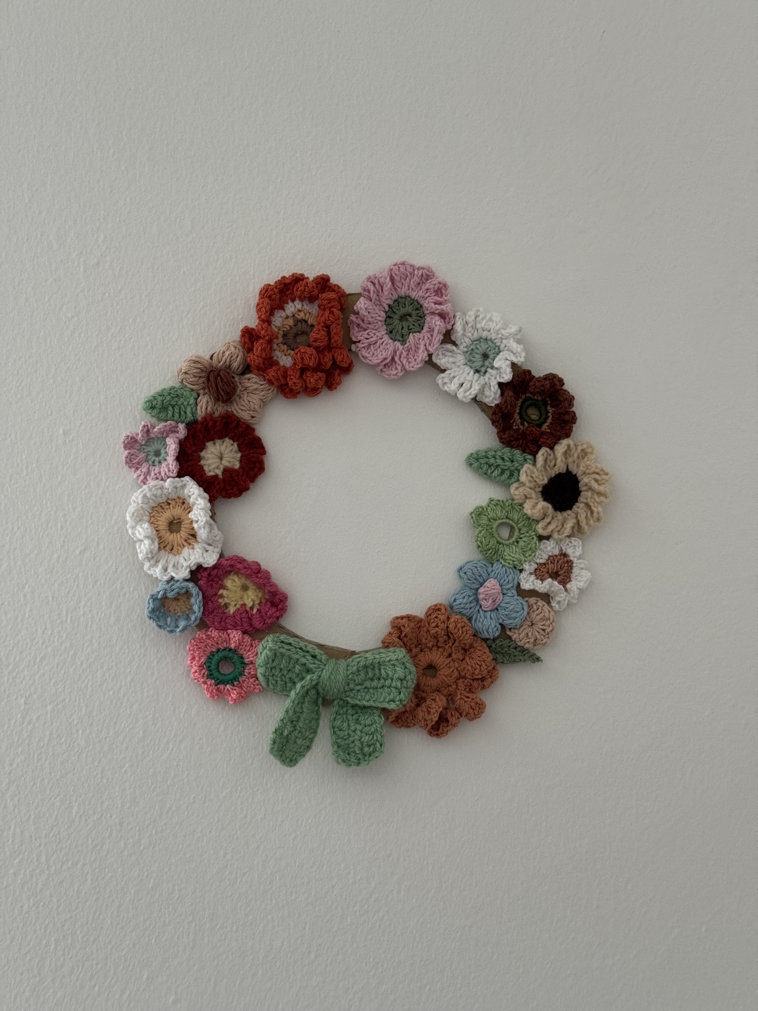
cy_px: 506
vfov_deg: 39.7
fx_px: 1401
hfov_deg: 30.3
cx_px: 379
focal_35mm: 48
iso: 250
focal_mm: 6.76
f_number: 1.78
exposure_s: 1/54
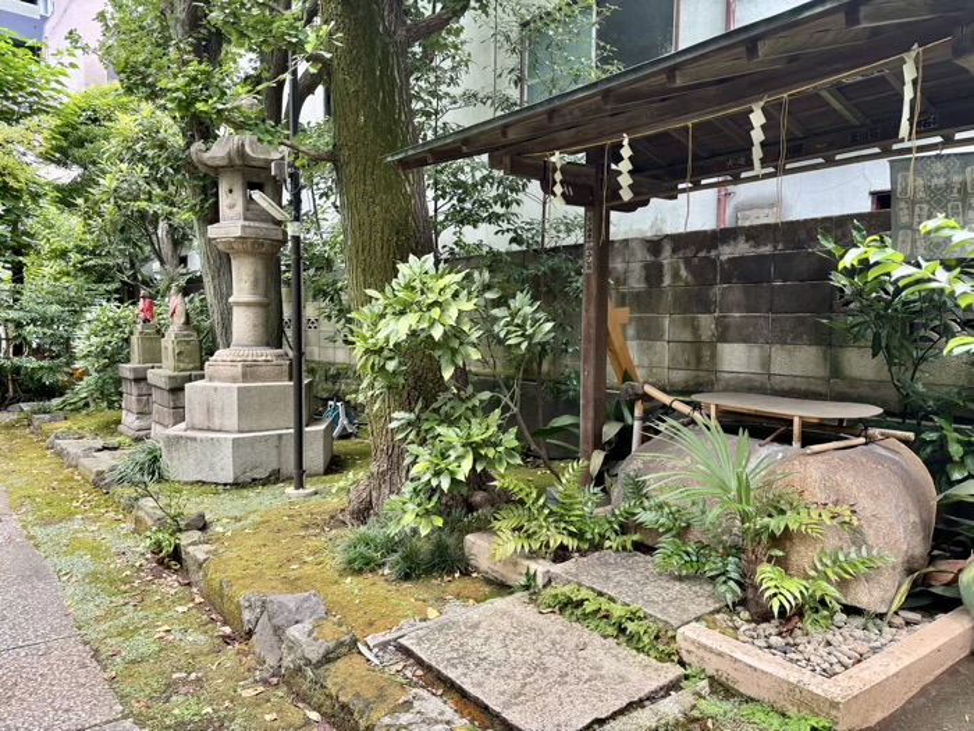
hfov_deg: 67.3
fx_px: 732
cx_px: 487
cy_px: 366
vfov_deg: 53.1
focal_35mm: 26
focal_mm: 5.96
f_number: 1.6
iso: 64
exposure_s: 1/121
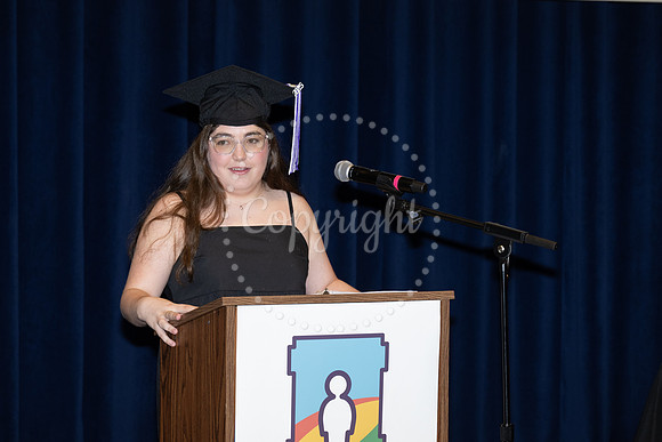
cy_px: 144
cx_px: 331
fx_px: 2978
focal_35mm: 162
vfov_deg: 8.5
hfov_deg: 12.7
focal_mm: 120
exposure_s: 1/80
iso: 640
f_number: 5.6
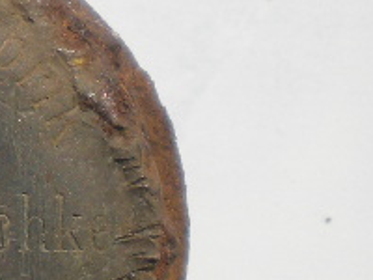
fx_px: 1929
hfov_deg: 10.5
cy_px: 265
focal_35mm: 179
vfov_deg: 8.3
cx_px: -235
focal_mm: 6.3
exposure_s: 1/1000
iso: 80
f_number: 4.6
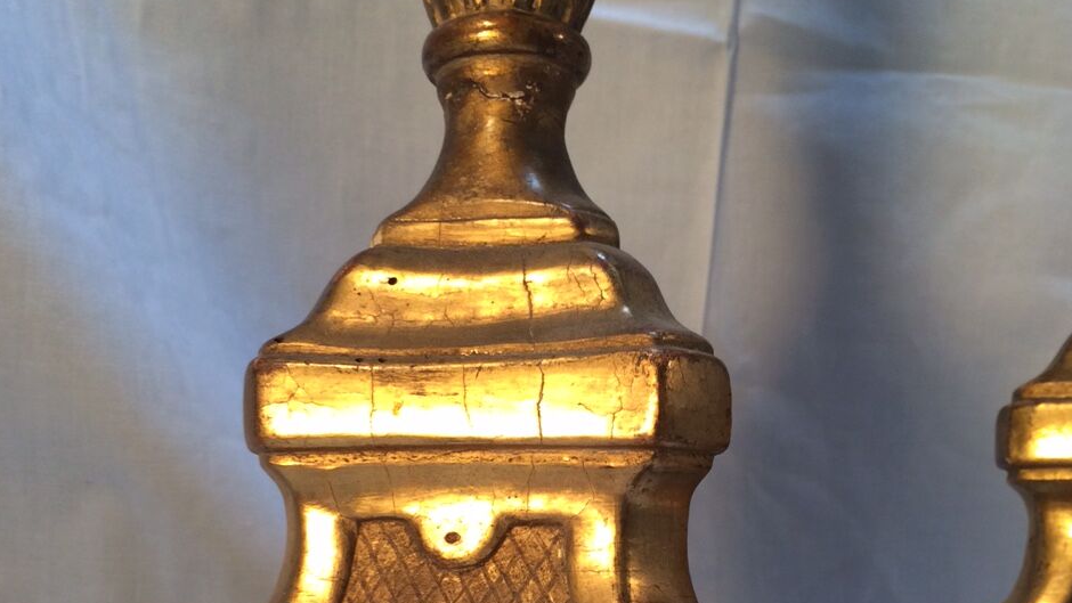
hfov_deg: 47.4
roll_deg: +0.4
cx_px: 543
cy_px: 556
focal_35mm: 43
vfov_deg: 26.7
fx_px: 1222
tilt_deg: -3.1
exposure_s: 1/100
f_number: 2.2
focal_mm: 4.15
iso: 64
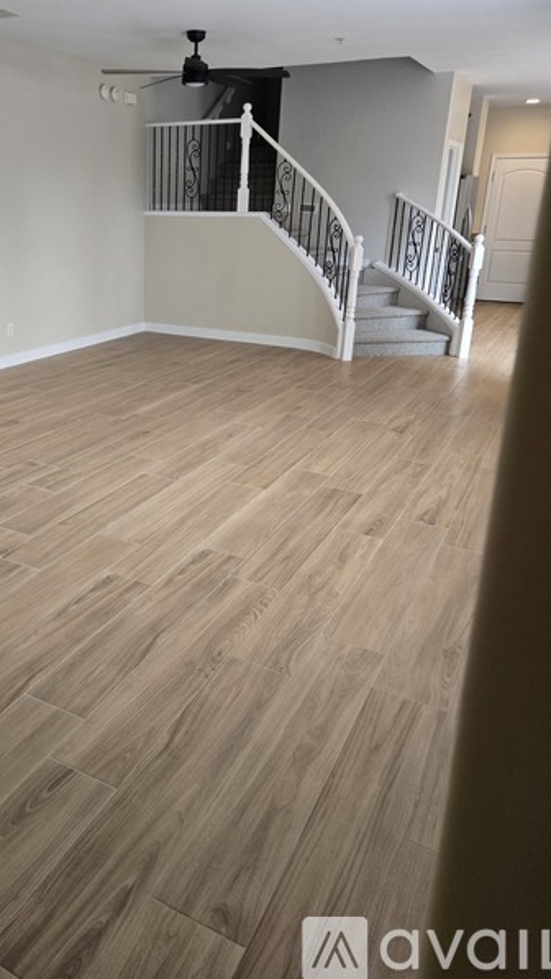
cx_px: 157
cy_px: 435
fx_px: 727
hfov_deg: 40.6
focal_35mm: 28
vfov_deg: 67.7
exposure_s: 1/120
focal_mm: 5.4
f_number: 1.8
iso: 200
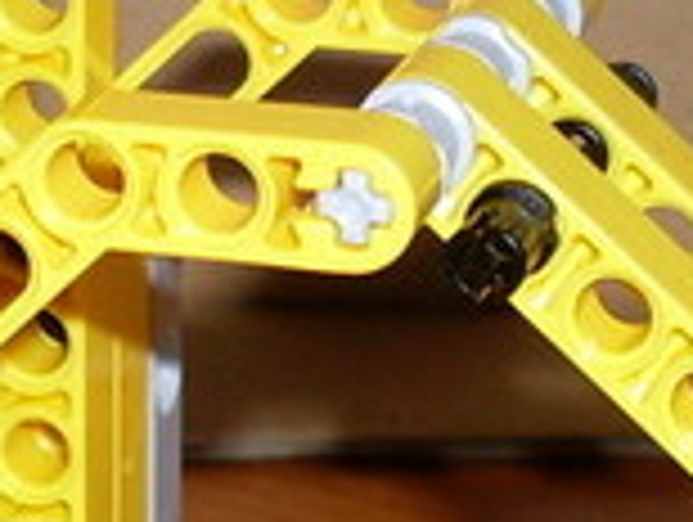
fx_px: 4451
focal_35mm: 222
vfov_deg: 6.7
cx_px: 220
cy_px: 619
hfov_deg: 8.9
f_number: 2.8
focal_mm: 6.3
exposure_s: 1/45
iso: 100
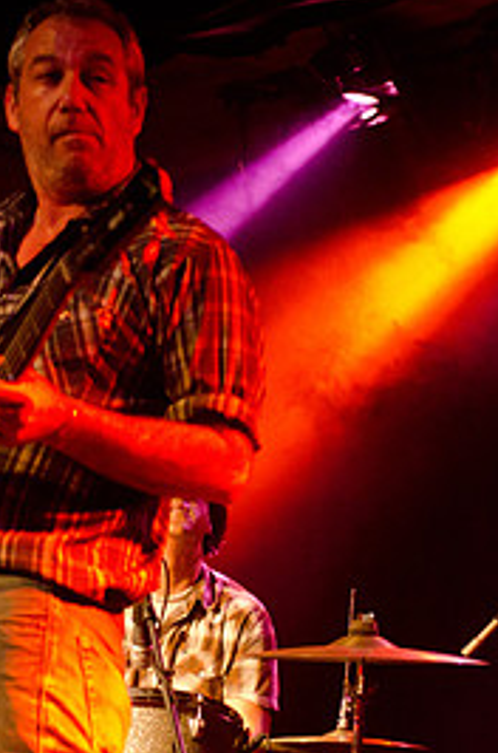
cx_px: 201
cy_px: 510
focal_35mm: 122
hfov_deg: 11.2
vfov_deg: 16.8
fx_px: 2545
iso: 2000
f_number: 2.8
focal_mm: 48
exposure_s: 1/50
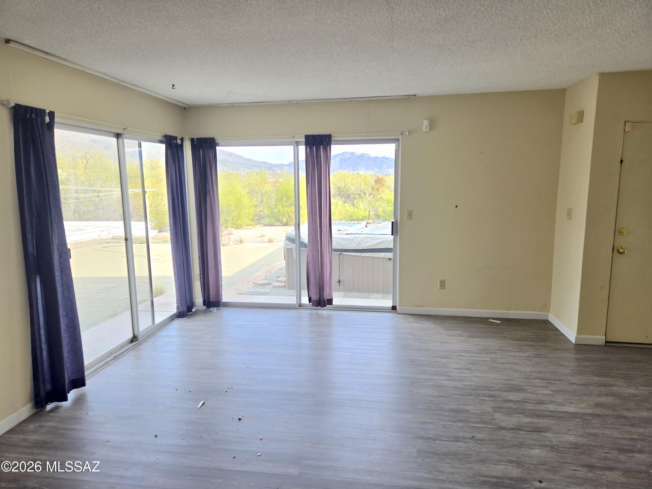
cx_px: 326
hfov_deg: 73.9
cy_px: 244
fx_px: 433
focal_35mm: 23
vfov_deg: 58.9
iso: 25
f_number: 1.8
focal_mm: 5.4
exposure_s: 1/336
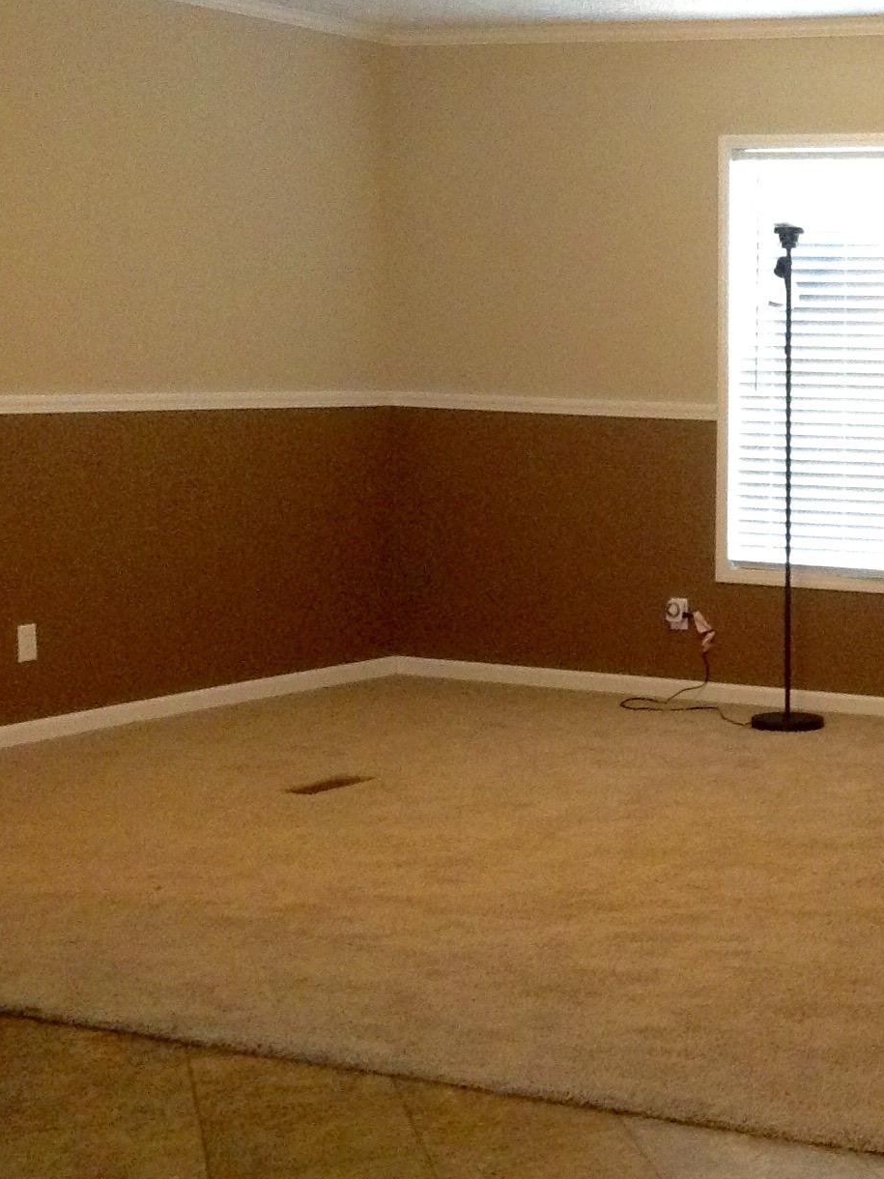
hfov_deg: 19.8
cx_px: 1057
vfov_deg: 27.8
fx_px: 2383
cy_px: 582
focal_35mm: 70
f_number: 2.4
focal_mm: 3.3
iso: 250
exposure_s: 1/24
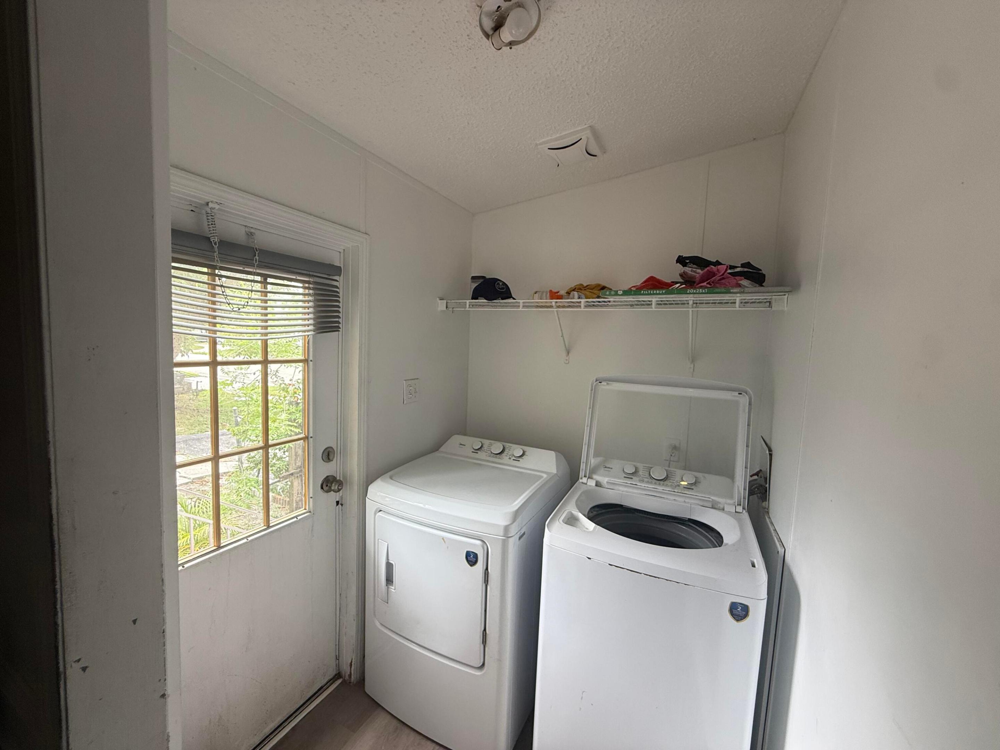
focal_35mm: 14
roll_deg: -3.0
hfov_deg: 102.1
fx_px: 404
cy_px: 375
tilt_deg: -4.4
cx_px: 500
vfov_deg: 85.7
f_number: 2.2
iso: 125
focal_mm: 2.22
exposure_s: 1/99
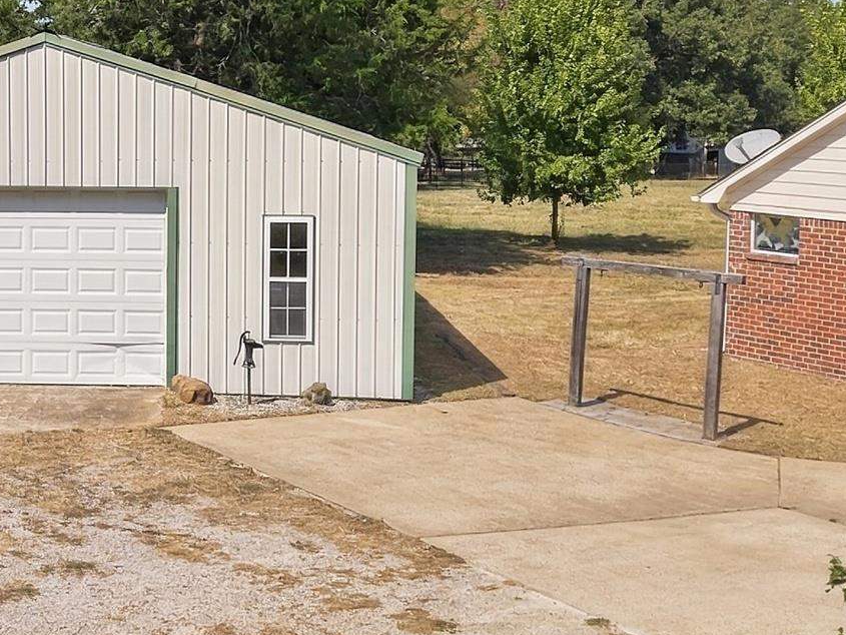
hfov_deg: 26.4
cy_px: 199
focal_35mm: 71
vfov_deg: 20.6
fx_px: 1735
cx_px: 66
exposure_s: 1/60
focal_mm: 8.7
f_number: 1.8
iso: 100
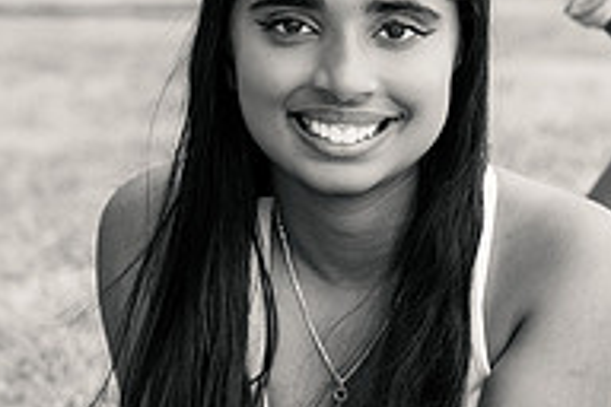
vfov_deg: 7.2
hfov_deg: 10.8
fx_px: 3224
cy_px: 192
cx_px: 426
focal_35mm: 190
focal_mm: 63
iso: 400
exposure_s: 1/400
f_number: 4
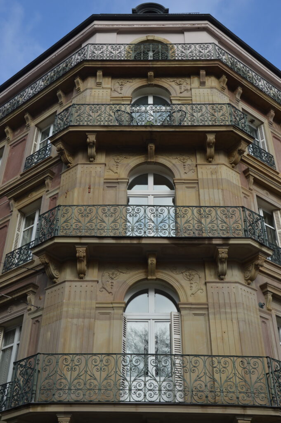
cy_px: 212
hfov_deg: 31.8
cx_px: 140
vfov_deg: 46.4
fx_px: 493
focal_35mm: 42
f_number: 7.1
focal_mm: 28
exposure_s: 1/200
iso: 100
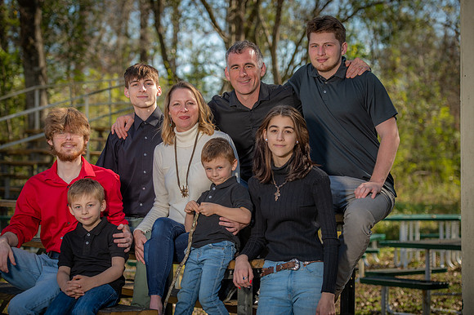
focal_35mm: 95
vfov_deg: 14.4
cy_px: 158
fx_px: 1250
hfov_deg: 21.5
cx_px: 237
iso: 50
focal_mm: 95
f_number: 4
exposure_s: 1/250
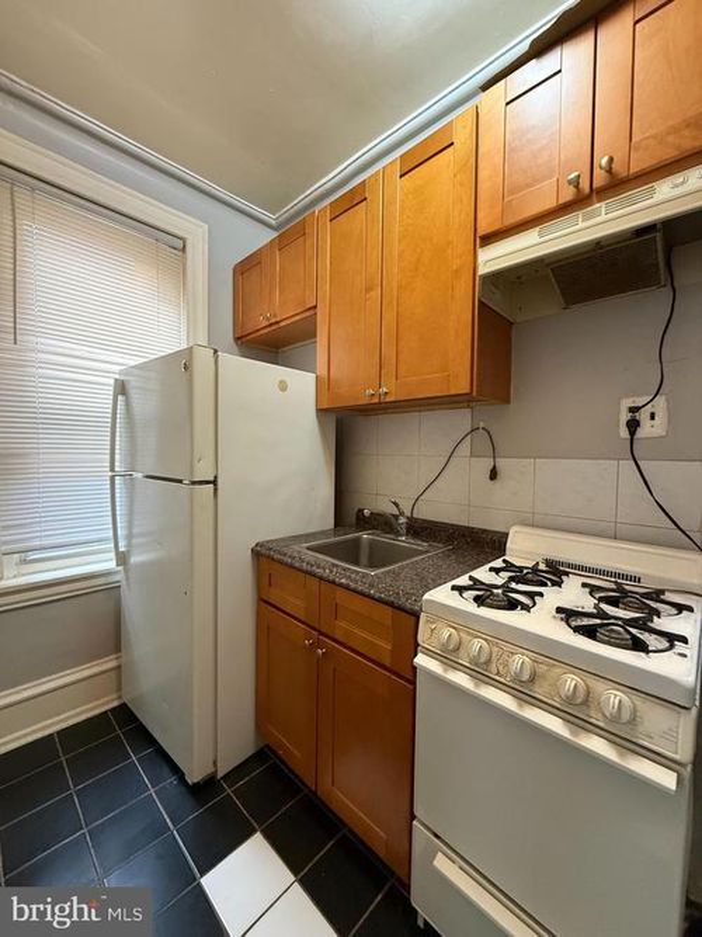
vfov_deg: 102.1
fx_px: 379
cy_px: 468
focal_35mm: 14
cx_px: 351
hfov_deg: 85.7
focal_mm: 2.22
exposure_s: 1/60
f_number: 2.2
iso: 500
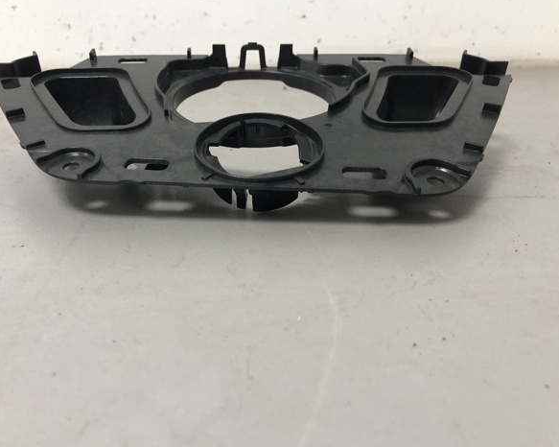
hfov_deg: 58.7
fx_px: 496
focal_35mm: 30
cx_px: 259
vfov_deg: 48.5
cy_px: 224
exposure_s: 1/25
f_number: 1.8
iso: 32
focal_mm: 4
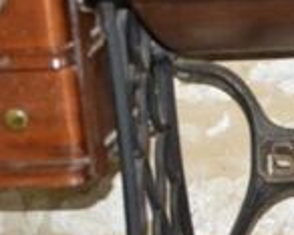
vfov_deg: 15.1
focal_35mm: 102
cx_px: 371
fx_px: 888
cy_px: 127
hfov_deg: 17.7
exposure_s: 1/60
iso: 3200
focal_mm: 22
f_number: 3.8
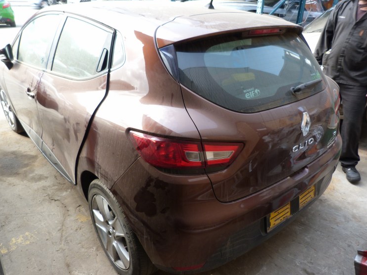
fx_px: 286
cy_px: 146
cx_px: 190
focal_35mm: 27
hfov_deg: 65.3
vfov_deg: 51.3
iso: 80
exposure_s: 1/60
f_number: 2.8
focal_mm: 4.5
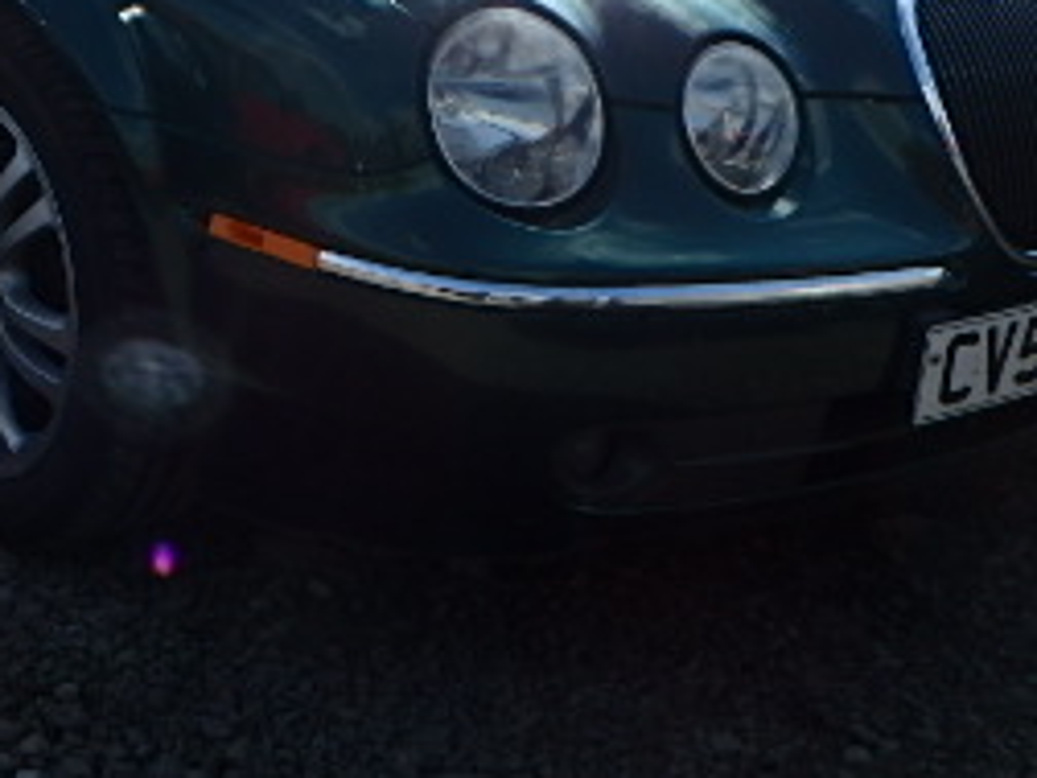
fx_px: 2127
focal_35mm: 71
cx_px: 214
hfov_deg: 26.9
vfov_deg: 20.1
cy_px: -8
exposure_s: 1/640
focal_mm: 5
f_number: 4.4
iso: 125
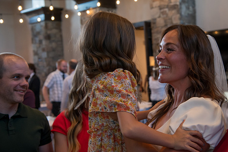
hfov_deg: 34.3
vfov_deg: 23.3
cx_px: 138
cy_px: 69
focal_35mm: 58
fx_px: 368
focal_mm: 48
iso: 3200
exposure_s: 1/125
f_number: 5
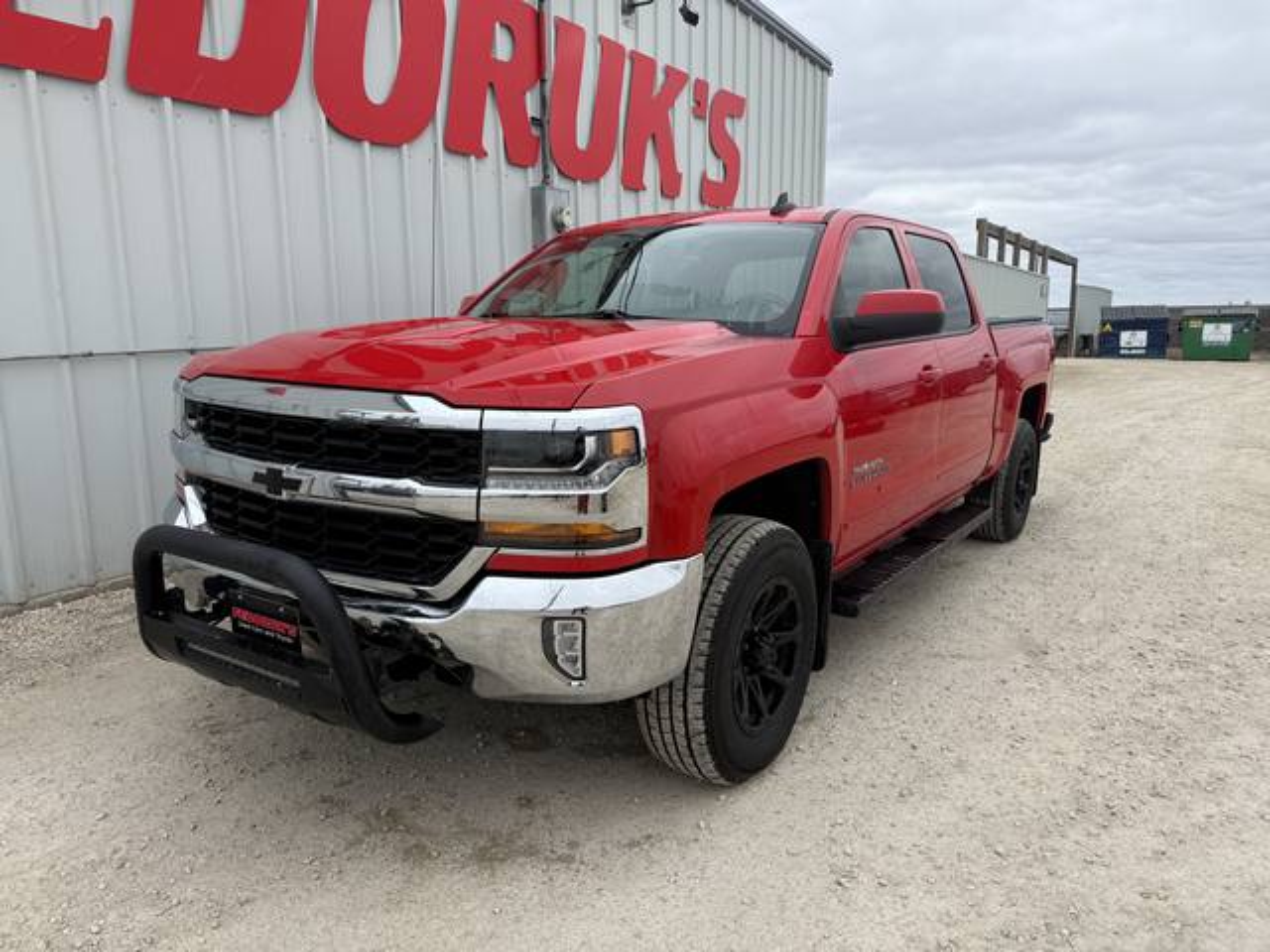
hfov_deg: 71.6
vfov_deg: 56.8
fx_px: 881
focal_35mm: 24
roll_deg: +0.9
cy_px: 476
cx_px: 635
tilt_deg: -8.1
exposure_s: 1/2370
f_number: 1.78
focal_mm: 6.76
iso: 80
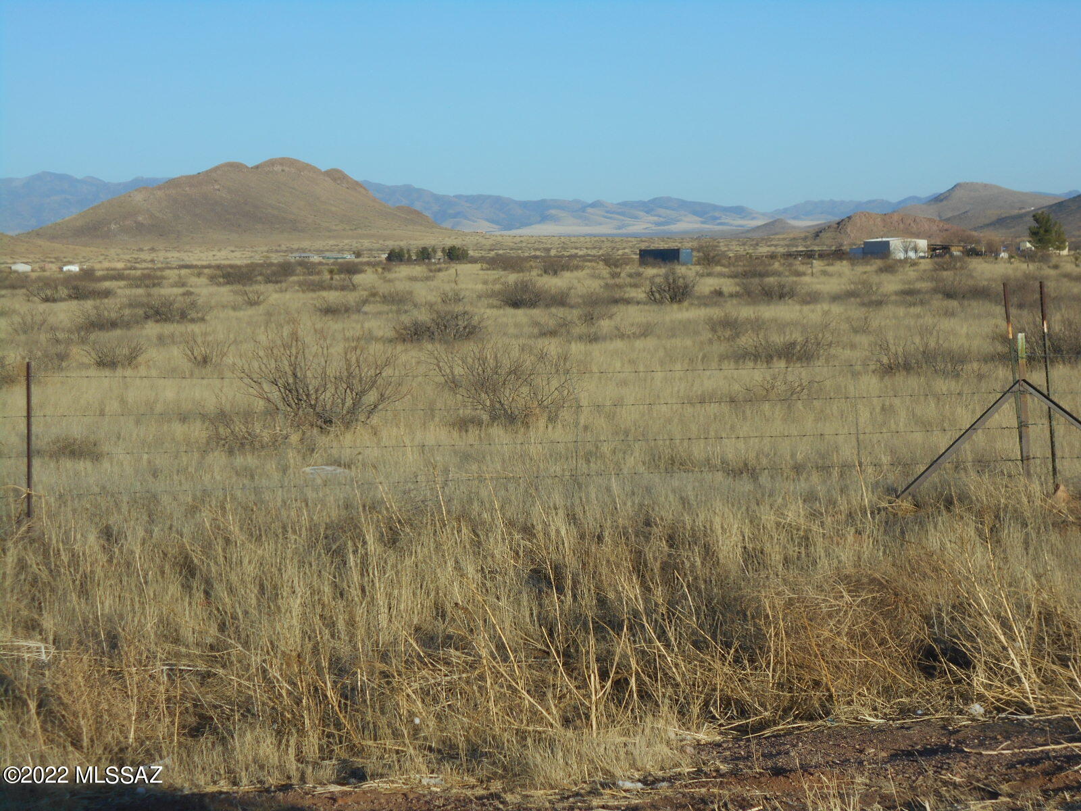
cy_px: 406
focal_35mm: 75
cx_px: 540
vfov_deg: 19.6
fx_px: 2342
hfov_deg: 26.0
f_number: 5.8
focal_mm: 13.5
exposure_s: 1/500
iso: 80
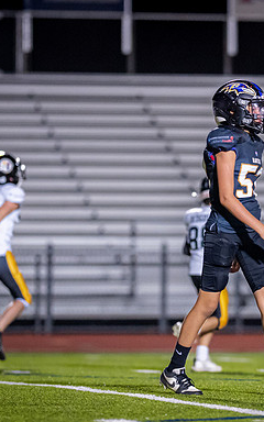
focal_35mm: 413
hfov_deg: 3.2
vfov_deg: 5.1
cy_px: 206
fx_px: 4754
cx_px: 227
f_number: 1.8
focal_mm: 135
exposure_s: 1/1250
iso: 1600
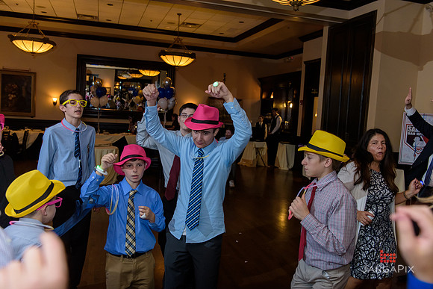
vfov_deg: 41.1
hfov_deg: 58.7
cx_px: 216
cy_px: 144
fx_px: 385
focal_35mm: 32
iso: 1600
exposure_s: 1/125
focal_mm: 32
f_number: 3.2
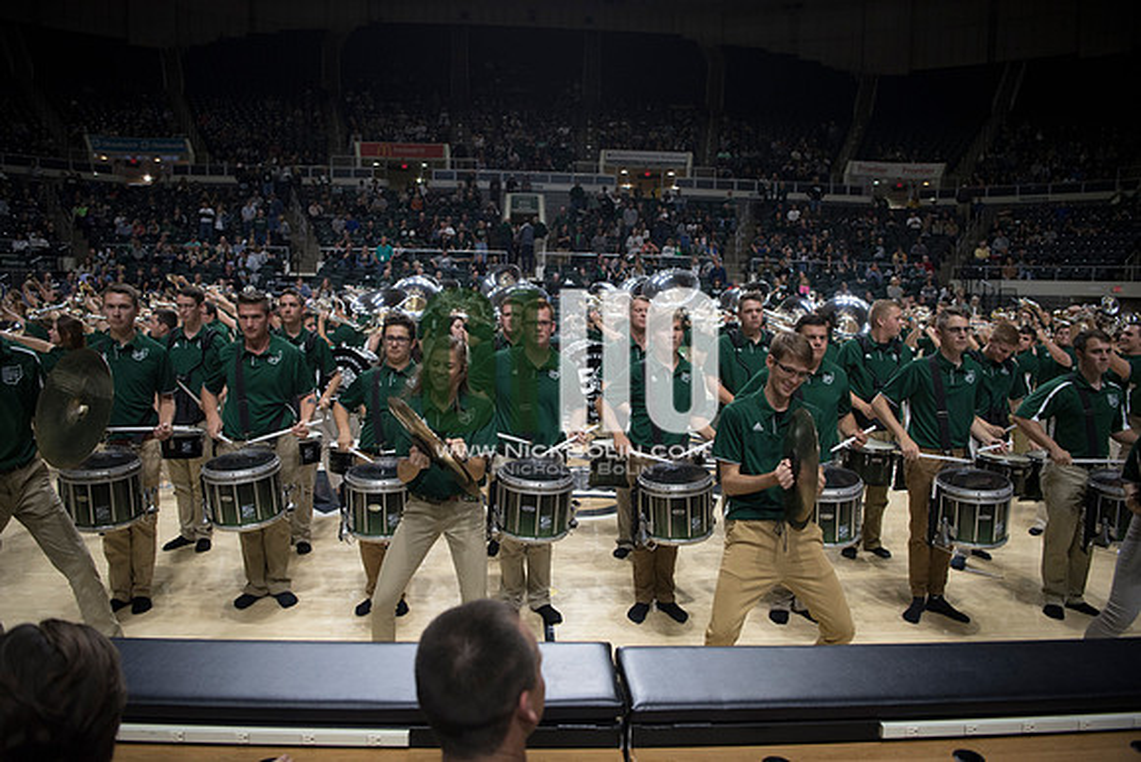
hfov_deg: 73.7
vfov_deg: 53.2
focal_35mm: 24
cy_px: 381
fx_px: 761
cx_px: 570
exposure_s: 1/1000
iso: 2000
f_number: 2.8
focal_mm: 24
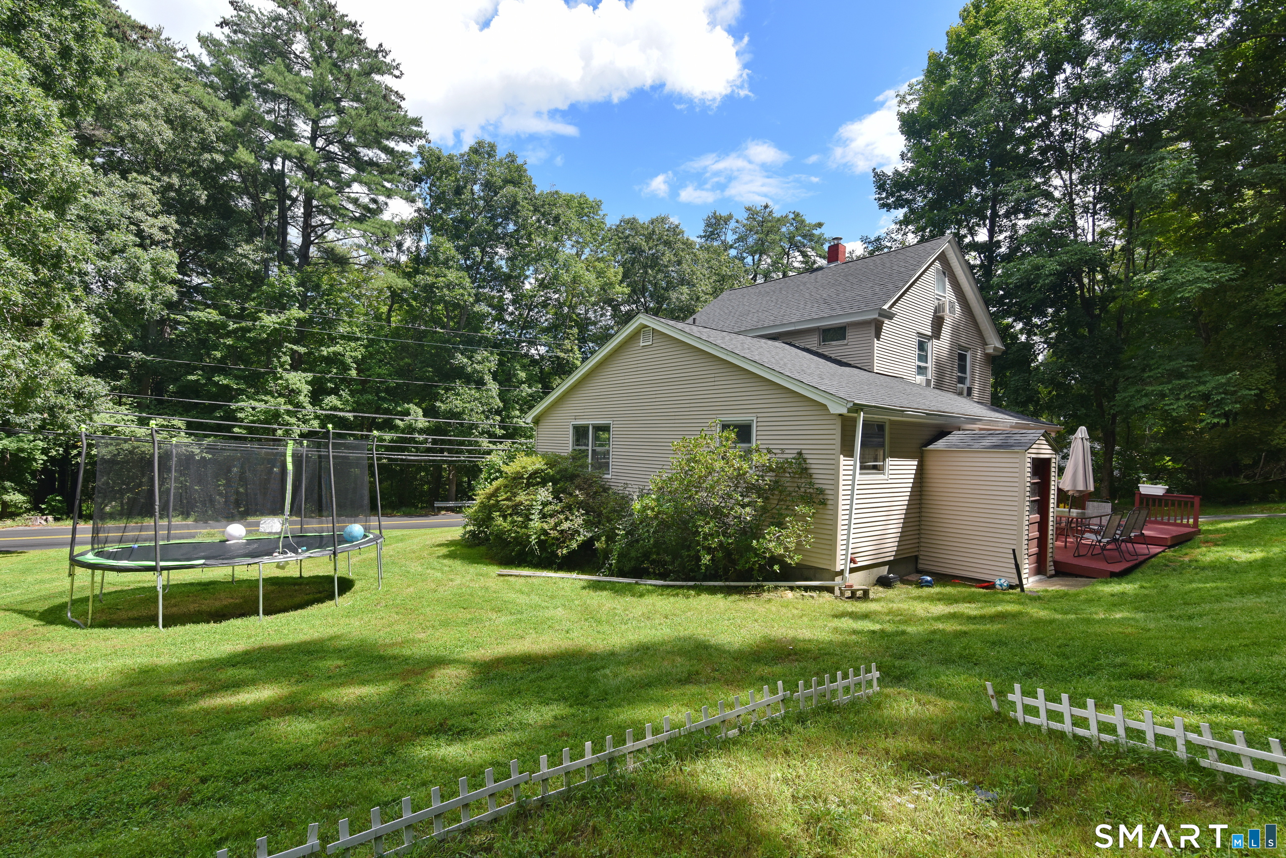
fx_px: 572
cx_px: 643
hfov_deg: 96.7
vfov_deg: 73.8
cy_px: 429
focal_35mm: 16
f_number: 10
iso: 400
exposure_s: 1/400
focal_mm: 16
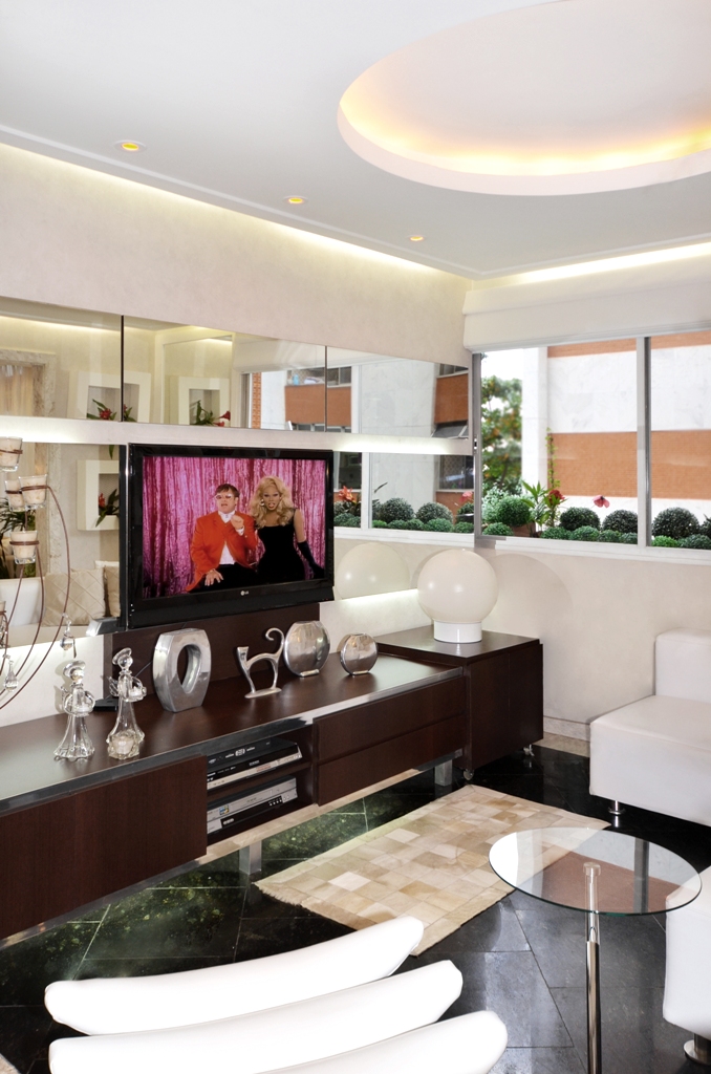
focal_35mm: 30
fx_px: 893
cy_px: 537
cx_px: 356
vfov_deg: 62.0
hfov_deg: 43.4
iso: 400
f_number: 5.6
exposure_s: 1/60
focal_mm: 20
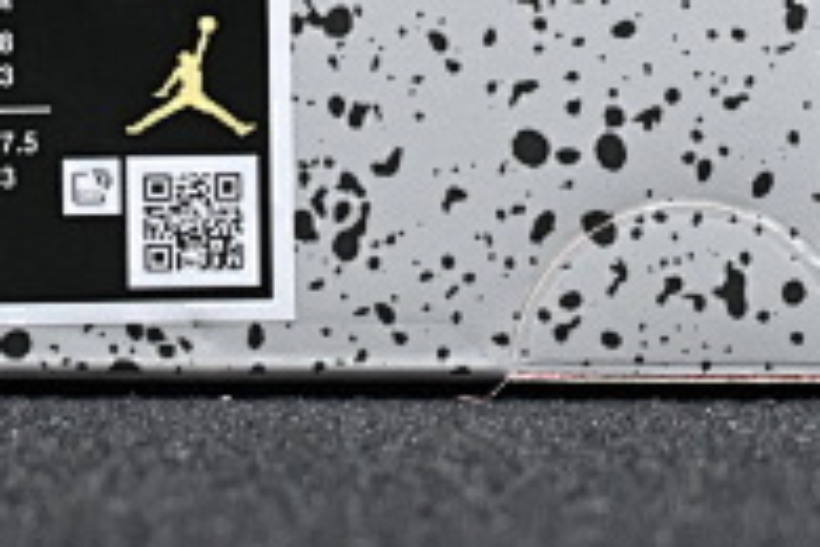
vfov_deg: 5.9
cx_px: 690
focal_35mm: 228
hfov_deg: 9.0
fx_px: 5194
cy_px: -427
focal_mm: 37
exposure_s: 1/125
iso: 800
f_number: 5.3
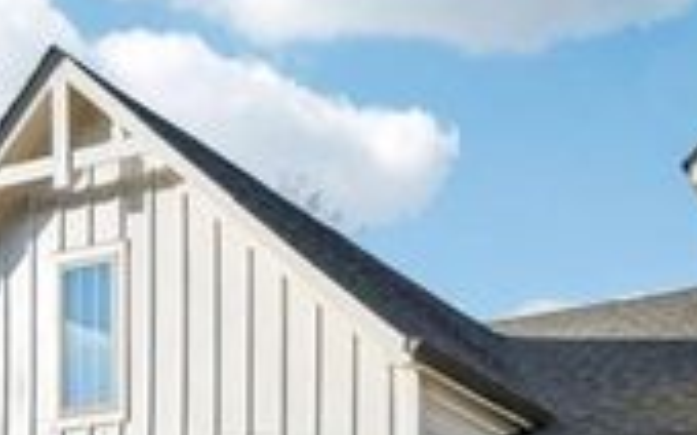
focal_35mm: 63
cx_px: 533
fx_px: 1196
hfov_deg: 31.8
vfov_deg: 20.1
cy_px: 408
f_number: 8
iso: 100
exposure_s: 1/320
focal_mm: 21
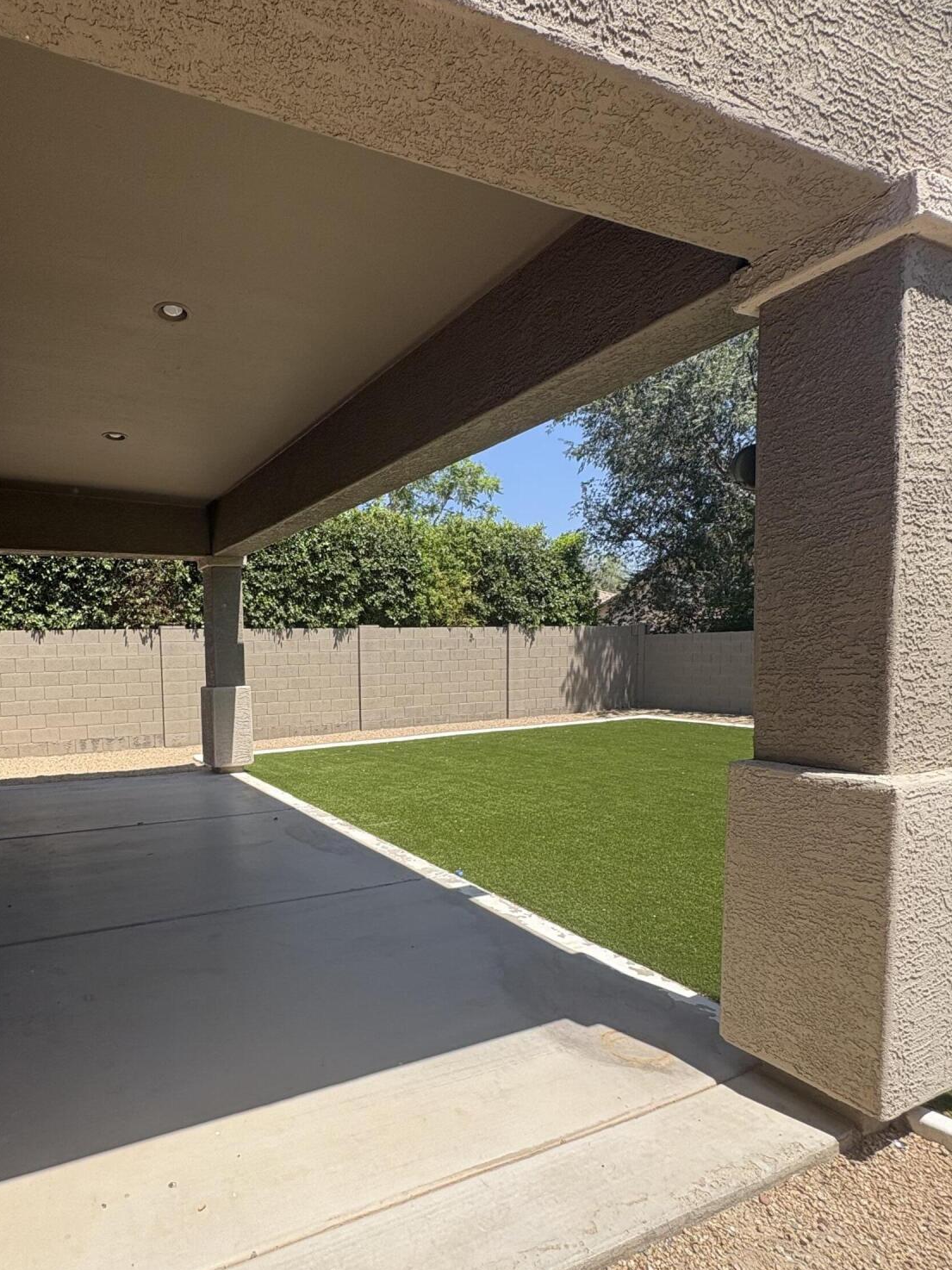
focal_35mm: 19
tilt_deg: -4.6
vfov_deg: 84.3
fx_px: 697
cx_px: 309
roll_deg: +1.5
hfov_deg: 66.6
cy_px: 708
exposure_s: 1/1048
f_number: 2.2
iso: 40
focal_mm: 2.22
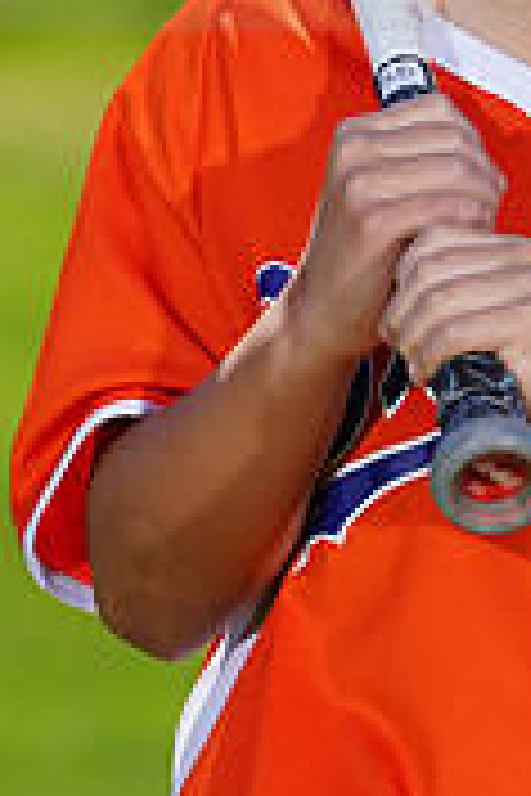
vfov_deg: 2.4
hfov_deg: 1.6
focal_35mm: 849
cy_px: -112
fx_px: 18783
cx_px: 389
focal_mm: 259
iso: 100
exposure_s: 1/250
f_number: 8
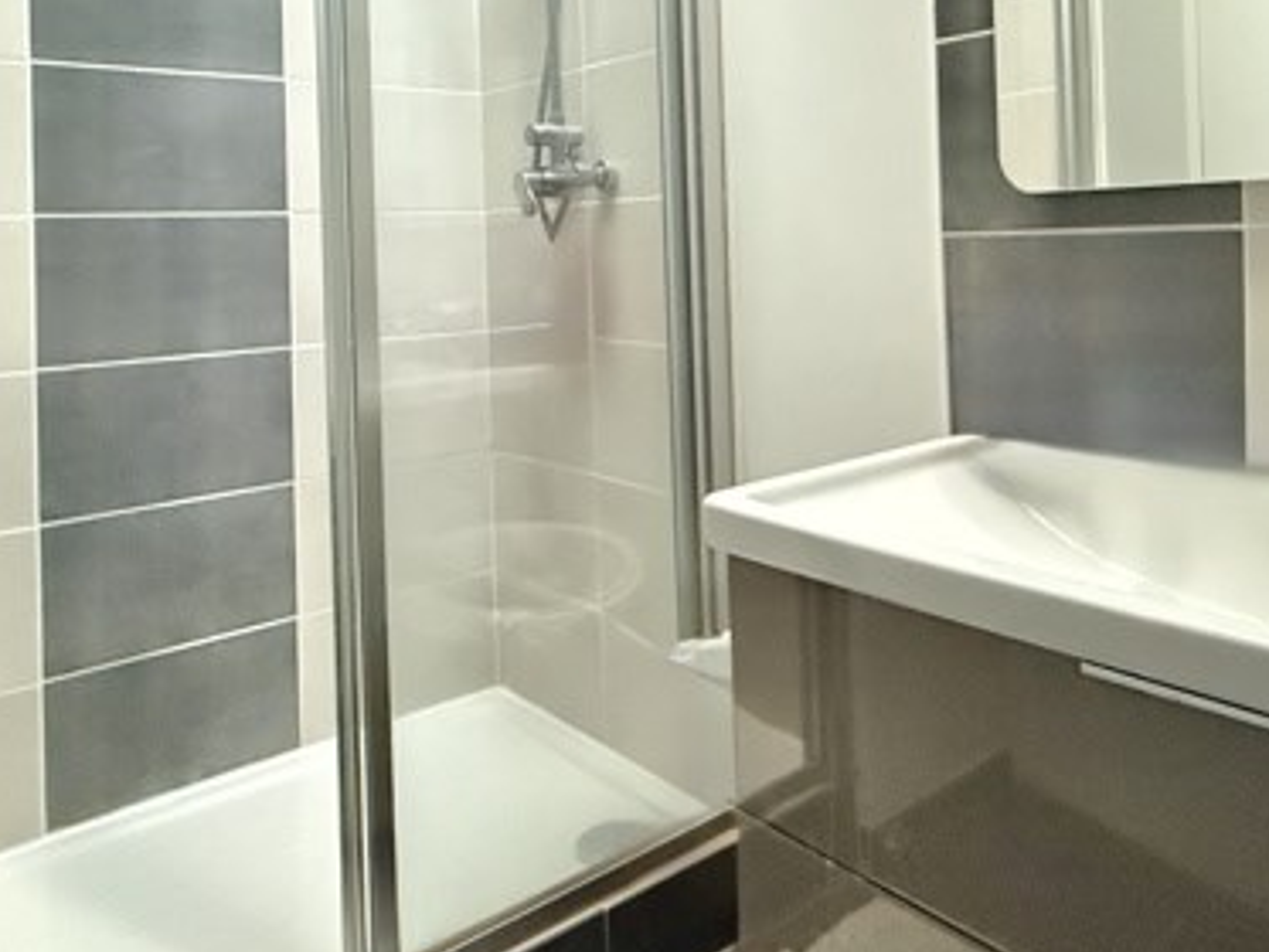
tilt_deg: +0.8
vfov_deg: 44.9
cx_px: 800
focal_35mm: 30
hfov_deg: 59.1
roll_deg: +1.6
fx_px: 1100
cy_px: 218
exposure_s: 1/60
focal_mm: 2.22
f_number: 2.2
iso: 1250
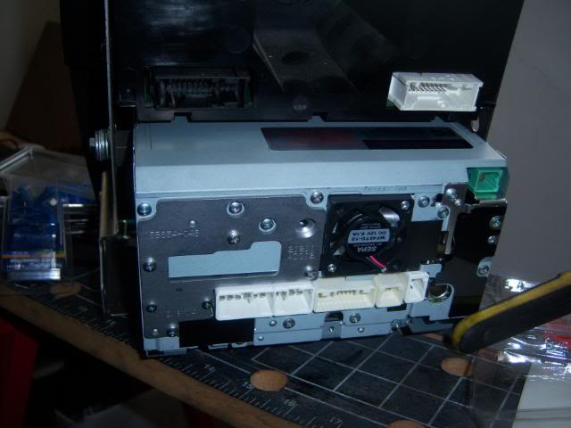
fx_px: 594
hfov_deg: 51.4
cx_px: 286
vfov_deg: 39.7
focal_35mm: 36
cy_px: 214
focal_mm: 7.5
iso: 80
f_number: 2.8
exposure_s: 1/60
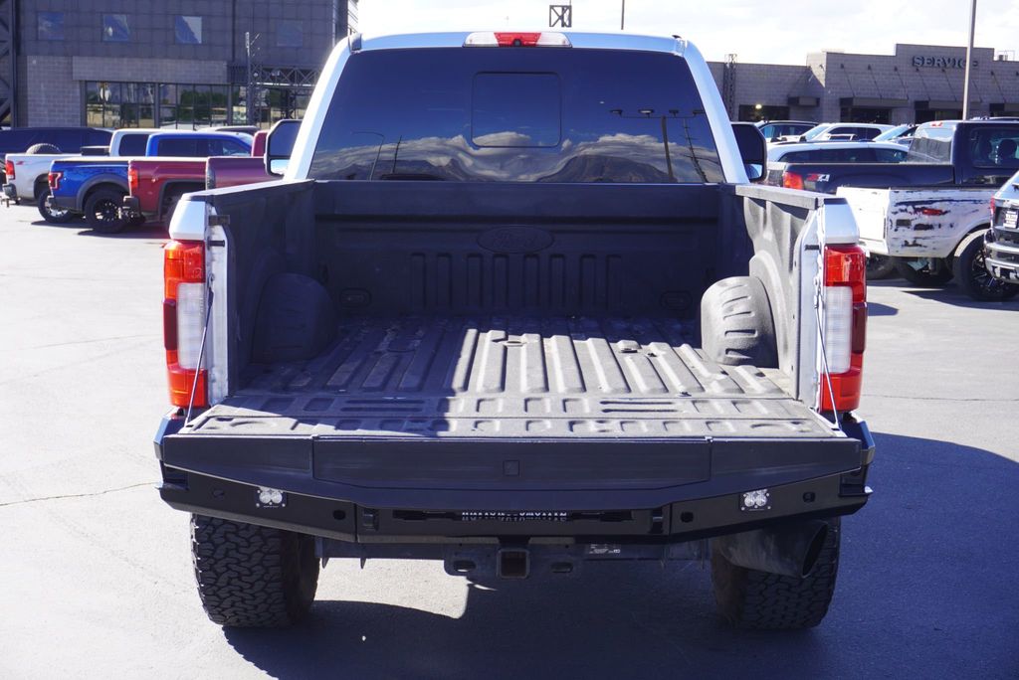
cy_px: 340
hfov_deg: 37.8
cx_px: 510
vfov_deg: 25.8
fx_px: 1487
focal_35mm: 52
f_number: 7.1
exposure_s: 1/80
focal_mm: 35
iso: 100
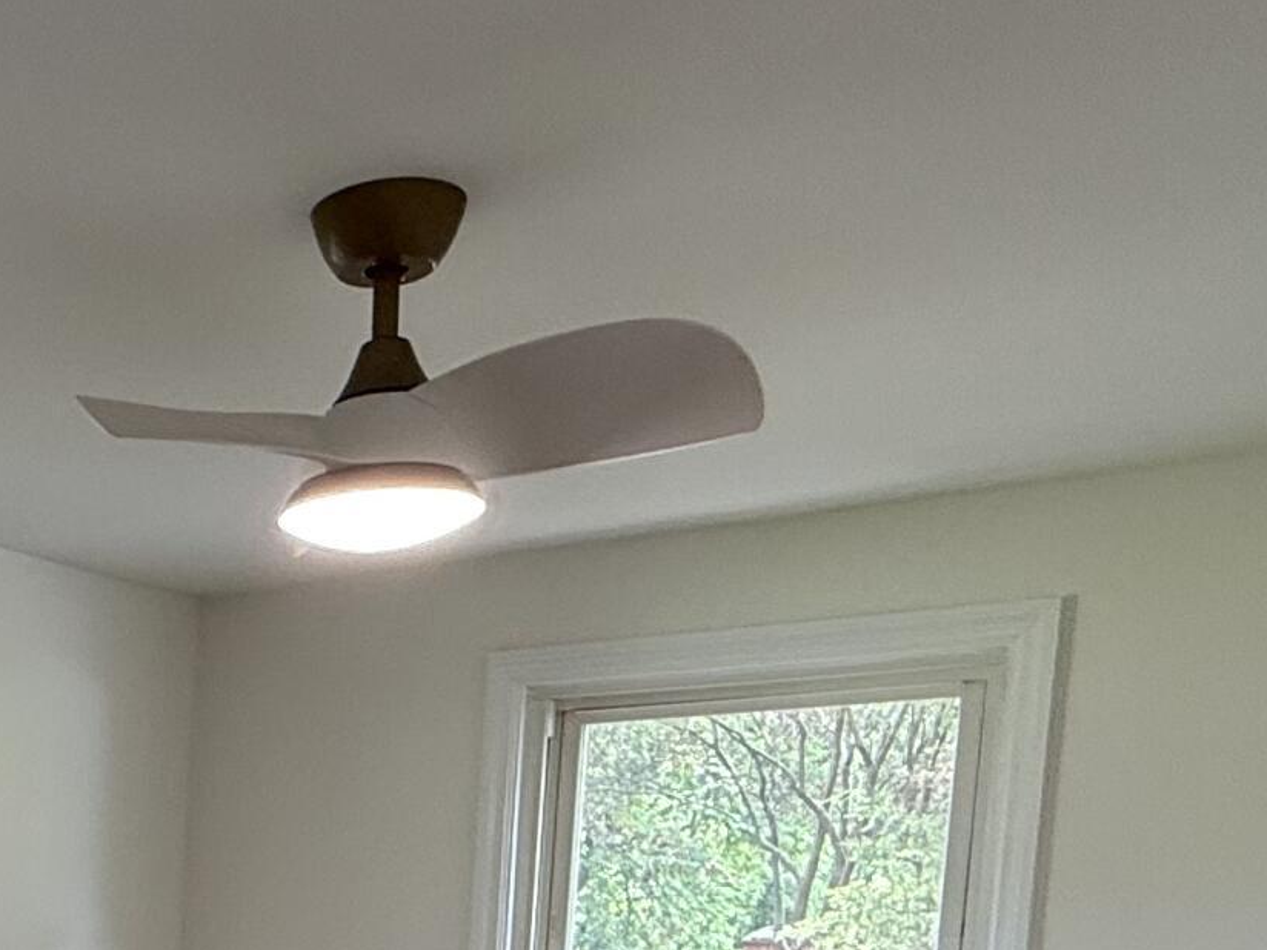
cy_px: 1187
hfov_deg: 32.2
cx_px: -188
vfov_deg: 25.2
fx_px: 1867
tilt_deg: -5.9
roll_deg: -1.3
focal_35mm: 51
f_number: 2.2
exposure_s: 1/120
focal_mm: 2.22
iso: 125
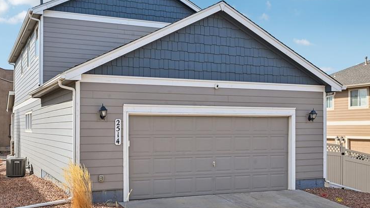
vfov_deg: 27.1
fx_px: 432
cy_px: 89
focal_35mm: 44
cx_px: 176
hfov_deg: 46.4
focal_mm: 30
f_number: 11
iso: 64
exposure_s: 1/40
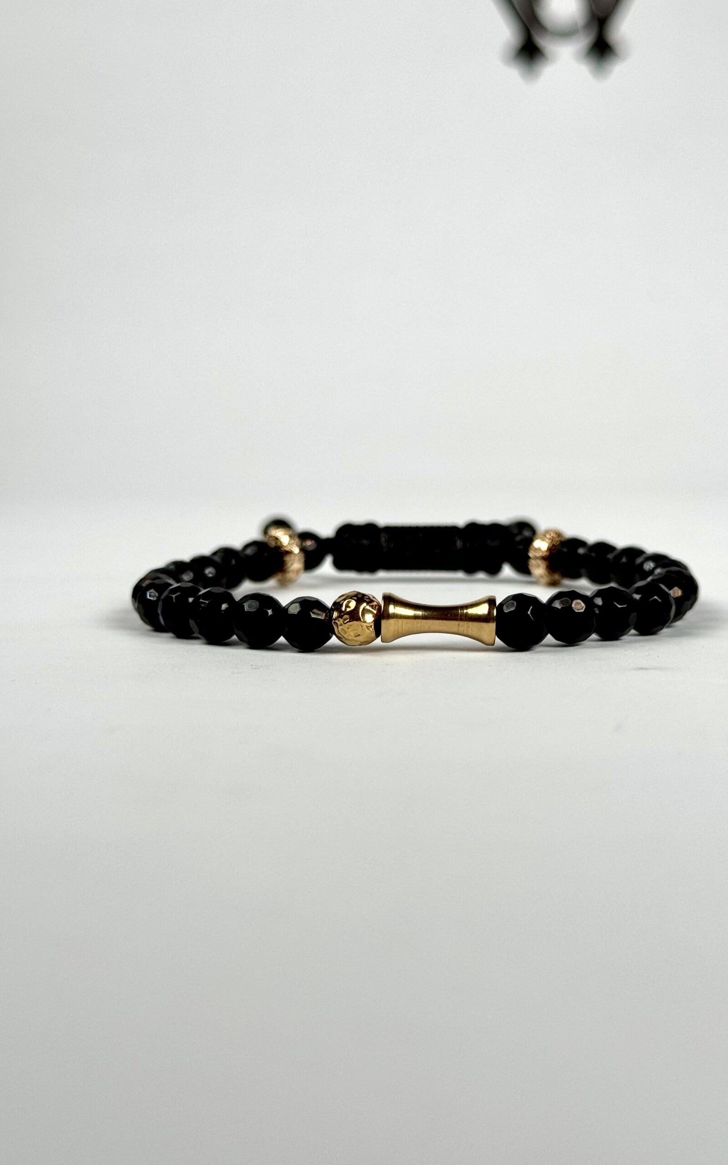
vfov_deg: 39.6
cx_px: 419
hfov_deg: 25.3
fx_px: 1619
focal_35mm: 51
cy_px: 582
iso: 64
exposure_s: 1/9009
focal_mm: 6.76
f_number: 1.78
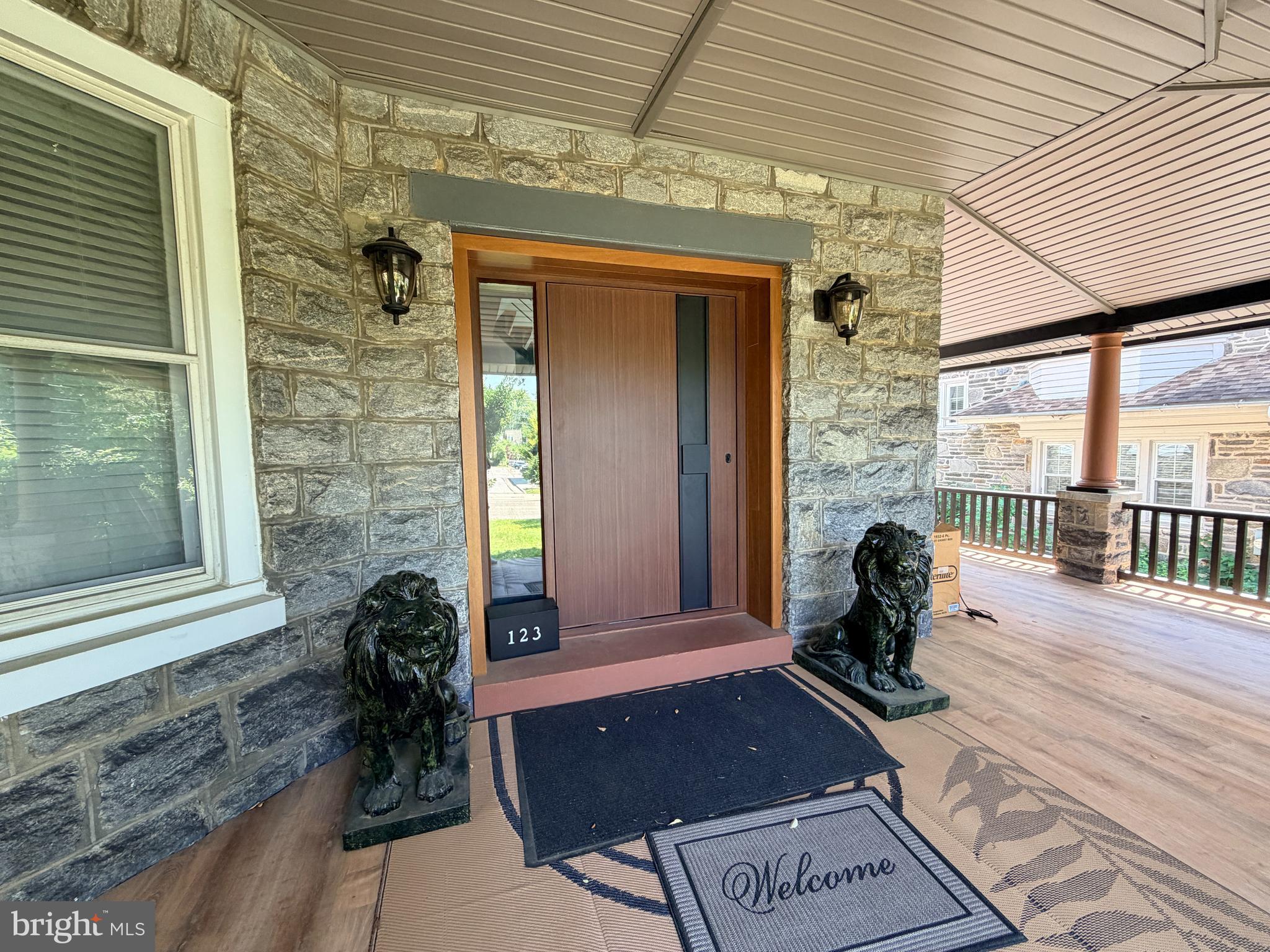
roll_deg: +1.6
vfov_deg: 85.7
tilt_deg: -3.7
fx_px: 514
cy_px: 476
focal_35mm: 14
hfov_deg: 102.1
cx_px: 635
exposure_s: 1/121
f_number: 2.2
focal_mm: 2.22
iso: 160
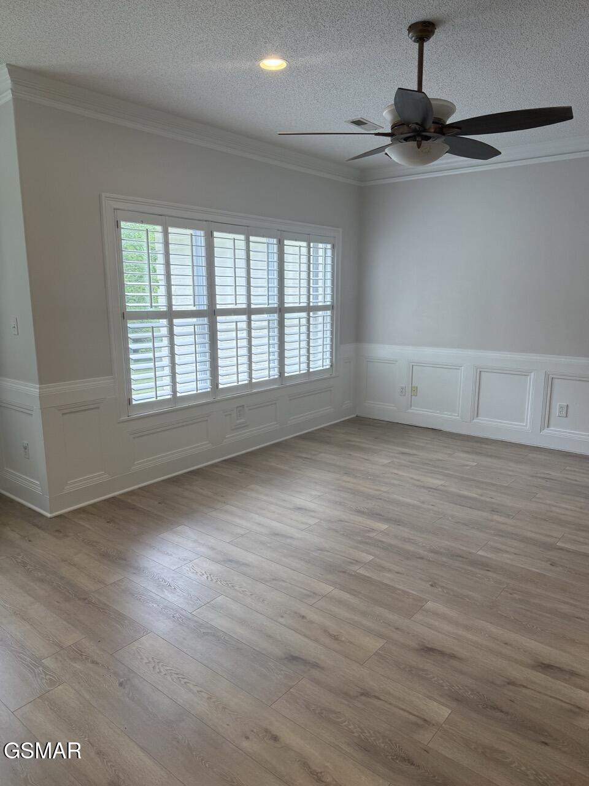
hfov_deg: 56.8
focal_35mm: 24
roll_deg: -0.4
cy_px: 393
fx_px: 544
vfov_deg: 71.6
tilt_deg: -10.7
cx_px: 294
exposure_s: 1/252
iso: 100
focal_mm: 6.76
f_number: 1.78
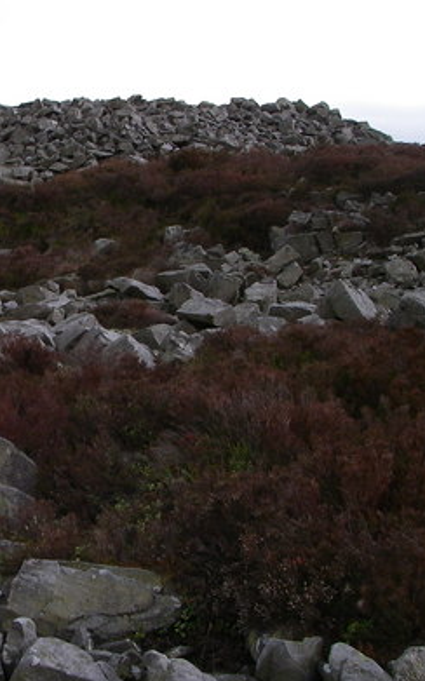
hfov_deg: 19.0
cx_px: -30
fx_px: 1224
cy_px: 324
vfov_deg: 31.1
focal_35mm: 66
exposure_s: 1/50
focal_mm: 6.3
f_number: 6.6
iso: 64
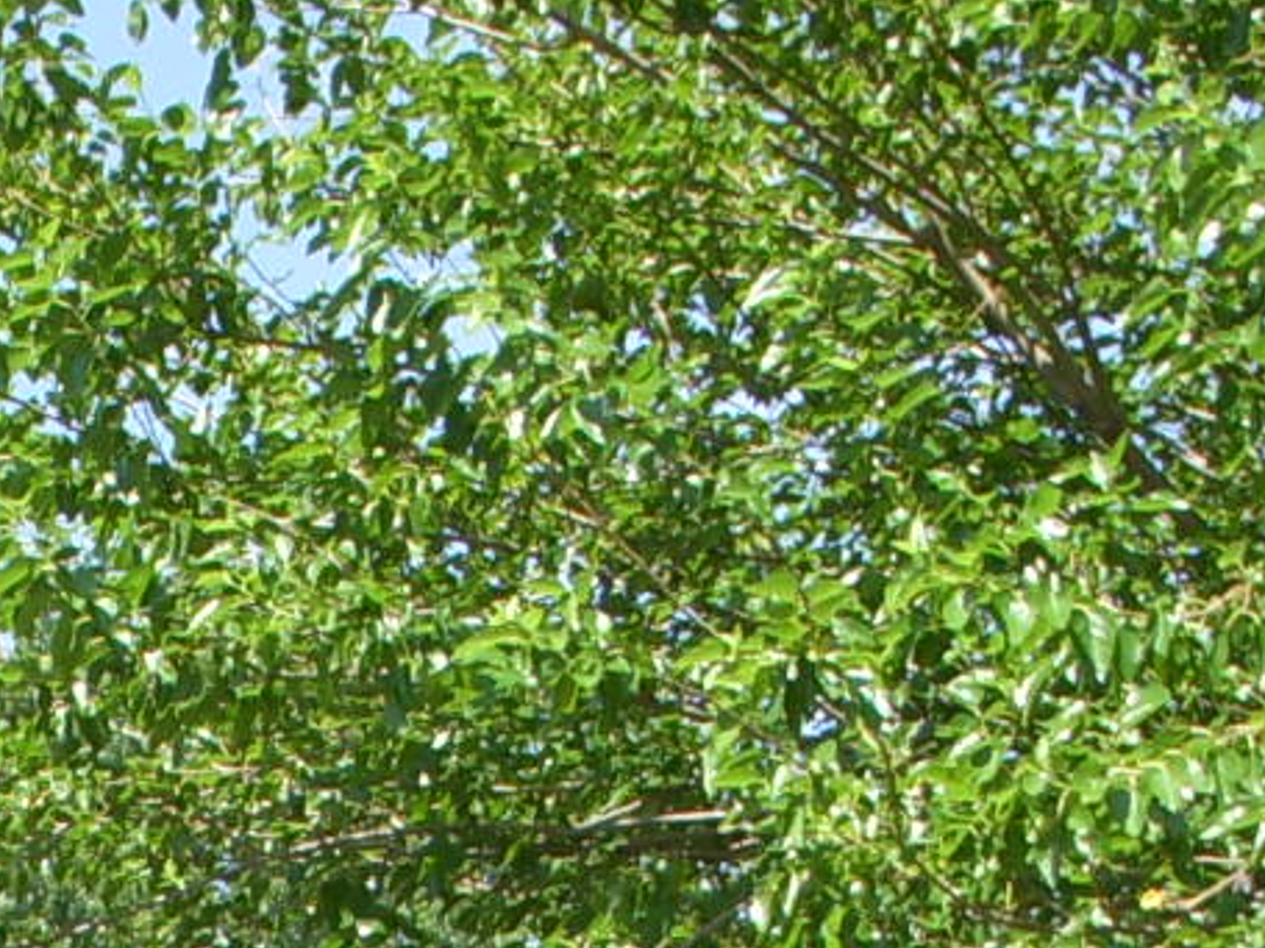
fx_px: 6247
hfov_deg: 11.5
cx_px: 50
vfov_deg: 8.2
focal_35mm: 171
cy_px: 1949
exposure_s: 1/400
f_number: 3.3
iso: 100
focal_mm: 6.3
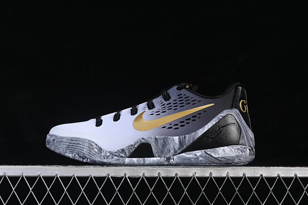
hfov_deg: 27.0
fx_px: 641
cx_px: 154
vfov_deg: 18.2
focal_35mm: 75
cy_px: 102
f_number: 8
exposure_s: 1/80
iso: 160
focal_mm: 50
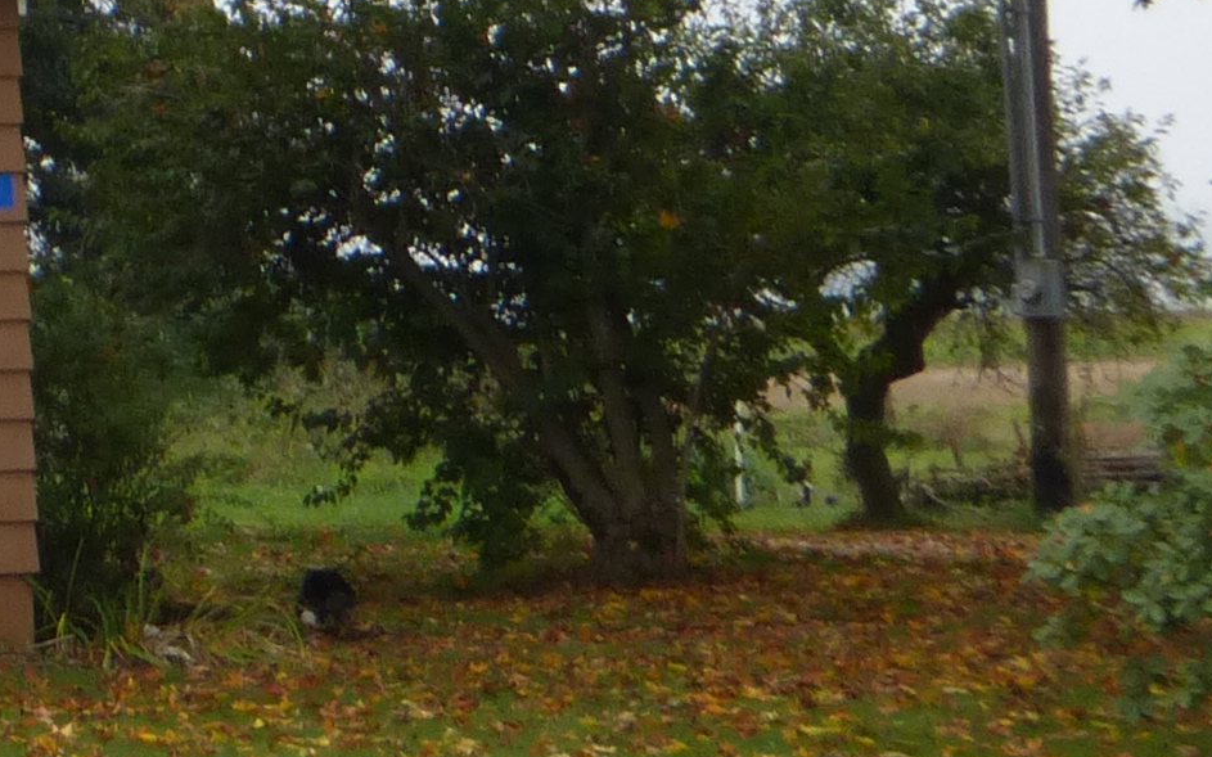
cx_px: -828
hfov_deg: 9.9
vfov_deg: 6.4
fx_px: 6671
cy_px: -365
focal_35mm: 202
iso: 100
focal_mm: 6.9
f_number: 3.9
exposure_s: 1/125
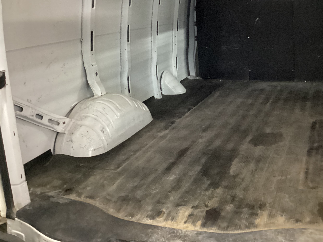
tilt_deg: -15.6
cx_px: 205
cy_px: 86
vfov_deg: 34.9
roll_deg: +3.4
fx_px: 383
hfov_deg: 45.3
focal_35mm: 41
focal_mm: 3.3
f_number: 2.4
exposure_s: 1/25
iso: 800
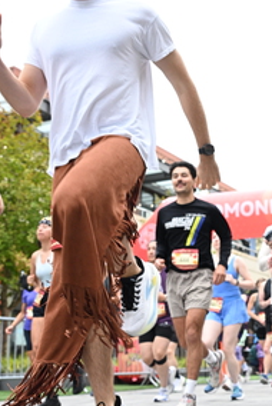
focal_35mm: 60
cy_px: 234
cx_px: 241
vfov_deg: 33.3
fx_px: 678
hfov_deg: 22.2
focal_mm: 31
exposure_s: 1/640
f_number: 4
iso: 2000
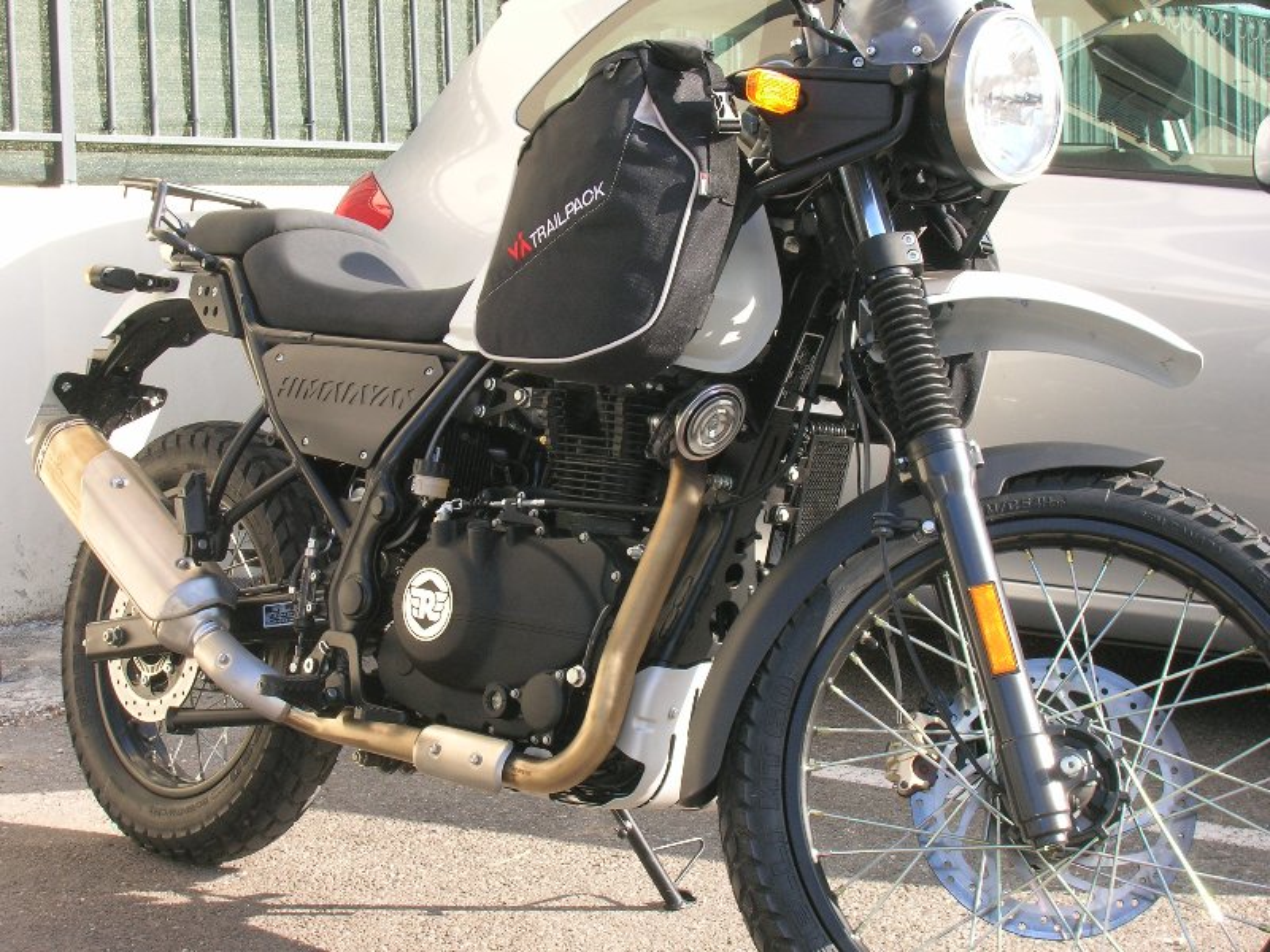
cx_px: 635
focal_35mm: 58
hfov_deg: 33.2
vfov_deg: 25.2
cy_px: 476
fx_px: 2128
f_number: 5.9
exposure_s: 1/54.1
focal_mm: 9.7
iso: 50
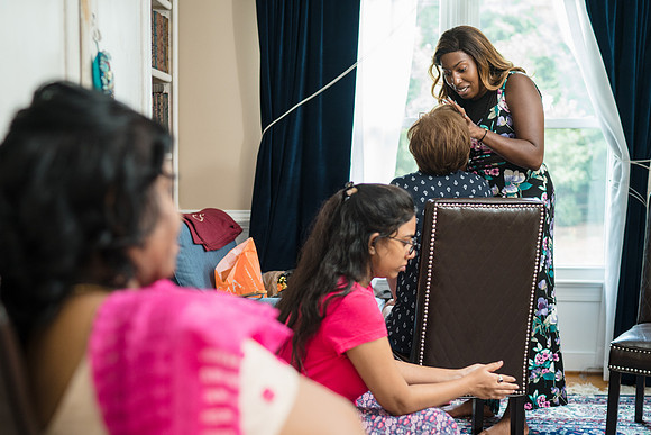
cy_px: 249
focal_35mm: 41
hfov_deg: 47.0
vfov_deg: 32.3
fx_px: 748
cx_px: 285
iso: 800
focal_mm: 35
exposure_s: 1/250
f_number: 2
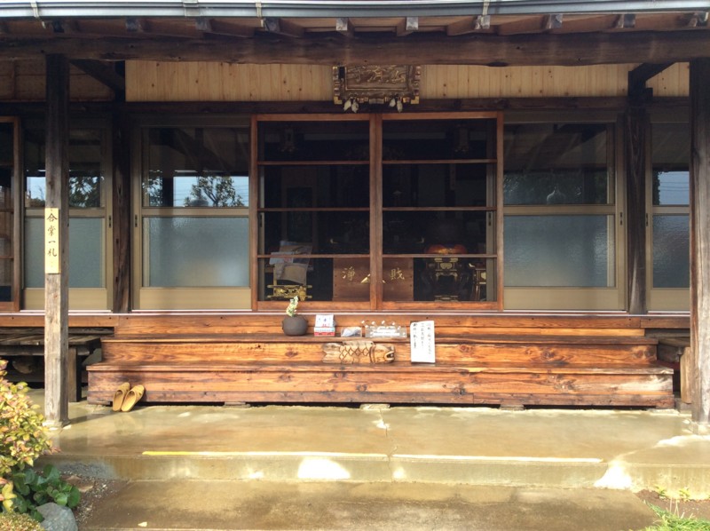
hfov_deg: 56.9
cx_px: 355
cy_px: 266
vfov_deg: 44.1
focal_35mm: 32
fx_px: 656
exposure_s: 1/162
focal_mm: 3.3
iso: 32
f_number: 2.4
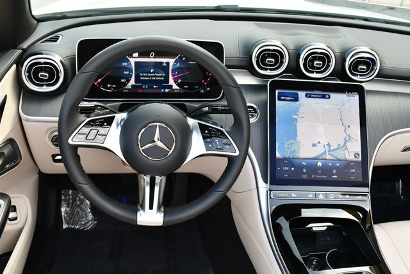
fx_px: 410
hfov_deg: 53.1
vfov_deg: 36.9
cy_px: 137
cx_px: 205
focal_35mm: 36
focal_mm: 18
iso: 400
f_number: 4
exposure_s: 1/250
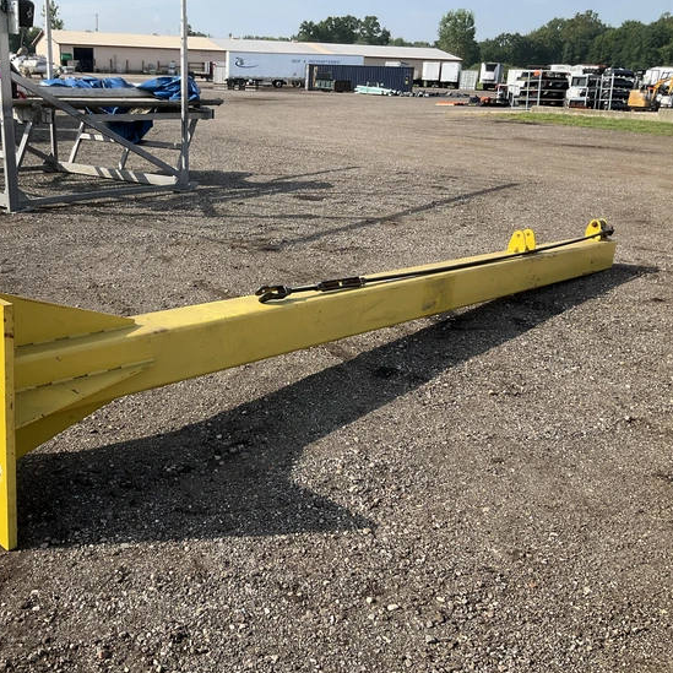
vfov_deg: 47.2
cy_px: 334
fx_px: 770
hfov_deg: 46.8
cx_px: 257
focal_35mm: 35
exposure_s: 1/997
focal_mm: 3
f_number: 1.8
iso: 25
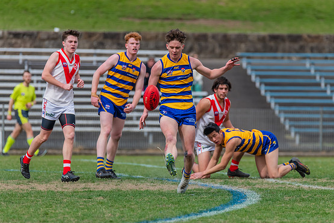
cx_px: 184
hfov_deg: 3.4
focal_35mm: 598
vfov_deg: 2.3
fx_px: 5549
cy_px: 113
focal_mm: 500
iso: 800
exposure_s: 1/1600
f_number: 6.3
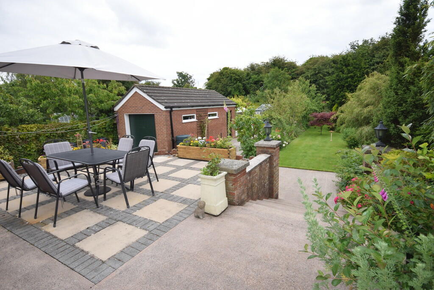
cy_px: 145
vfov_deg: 67.4
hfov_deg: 90.0
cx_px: 217
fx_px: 217
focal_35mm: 18
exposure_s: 1/200
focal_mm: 12
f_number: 8
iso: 100
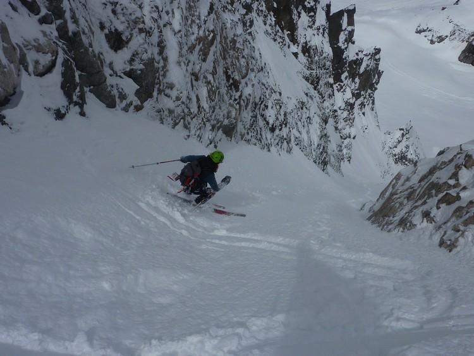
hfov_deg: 51.3
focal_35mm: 36
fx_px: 493
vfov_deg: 39.7
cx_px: 237
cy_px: 178
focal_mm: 5
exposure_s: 1/1600
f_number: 6.3
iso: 80
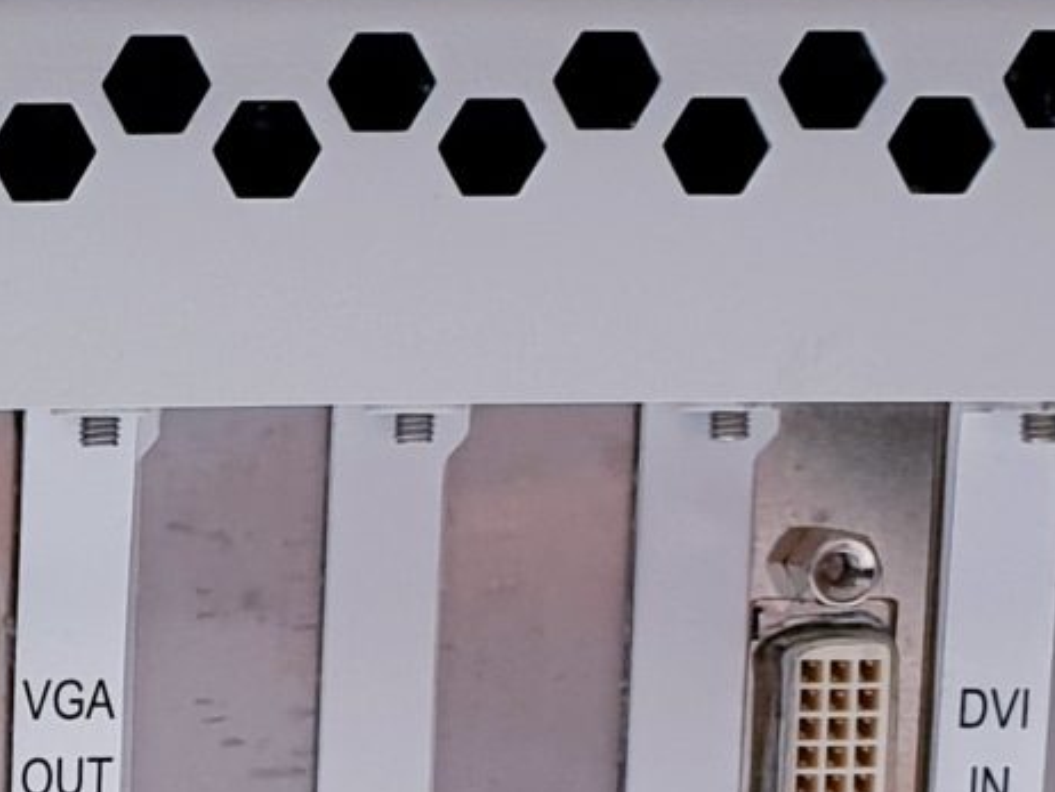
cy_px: 1280
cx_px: -680
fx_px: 4391
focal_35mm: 144
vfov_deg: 9.9
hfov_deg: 12.8
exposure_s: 1/100
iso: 80
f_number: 2.4
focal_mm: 4.3
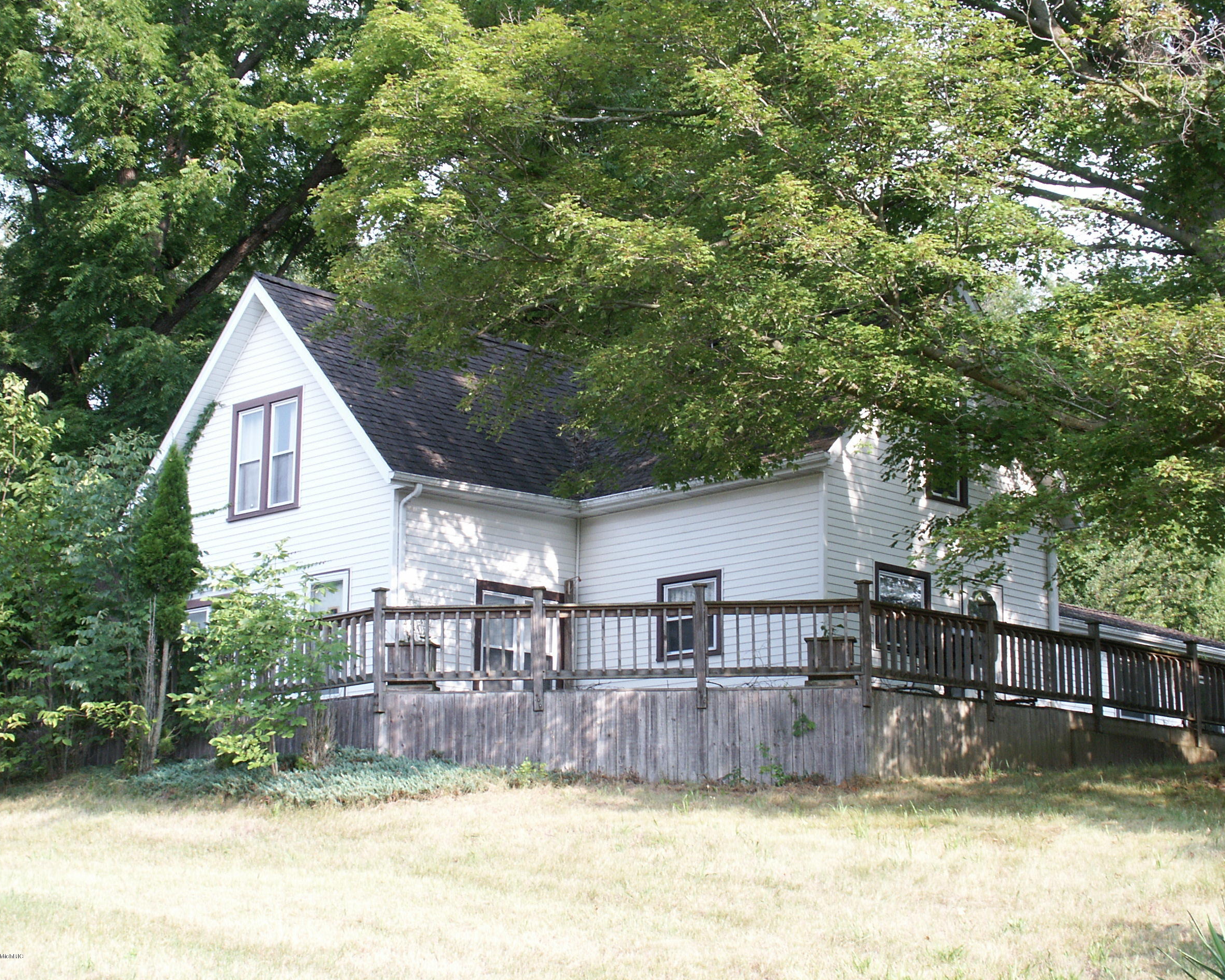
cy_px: 491
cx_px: 637
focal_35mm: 59
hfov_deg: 32.0
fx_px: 2139
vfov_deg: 25.8
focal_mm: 14.46
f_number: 8
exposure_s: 1/60
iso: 100
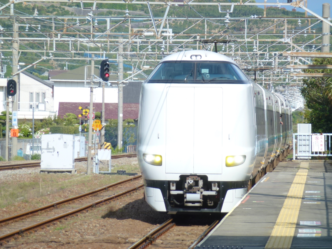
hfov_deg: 5.3
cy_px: 124
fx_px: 3587
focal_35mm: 374
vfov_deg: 4.0
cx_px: 166
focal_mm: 67
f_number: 5.9
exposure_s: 1/320
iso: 100
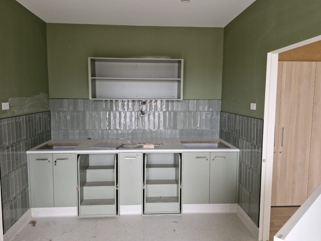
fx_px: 223
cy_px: 119
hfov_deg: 71.6
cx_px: 157
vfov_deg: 56.8
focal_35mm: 24
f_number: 1.8
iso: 64
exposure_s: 1/100
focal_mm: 5.54
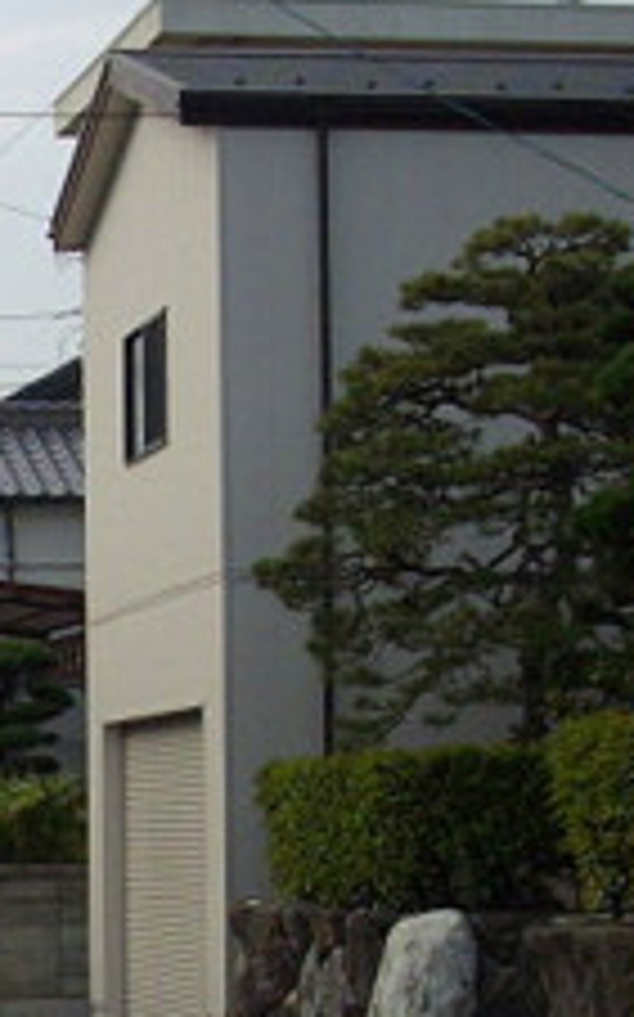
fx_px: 3848
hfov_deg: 9.2
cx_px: -270
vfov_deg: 14.9
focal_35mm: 139
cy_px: 900
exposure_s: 1/400
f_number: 2.8
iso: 80
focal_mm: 6.2
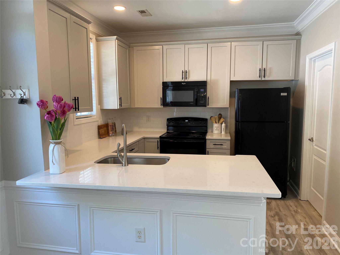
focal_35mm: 26
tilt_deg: -6.1
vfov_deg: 53.1
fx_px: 255
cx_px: 170
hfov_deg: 67.3
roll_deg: +0.2
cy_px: 128
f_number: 1.8
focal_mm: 4.25
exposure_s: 1/120
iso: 125
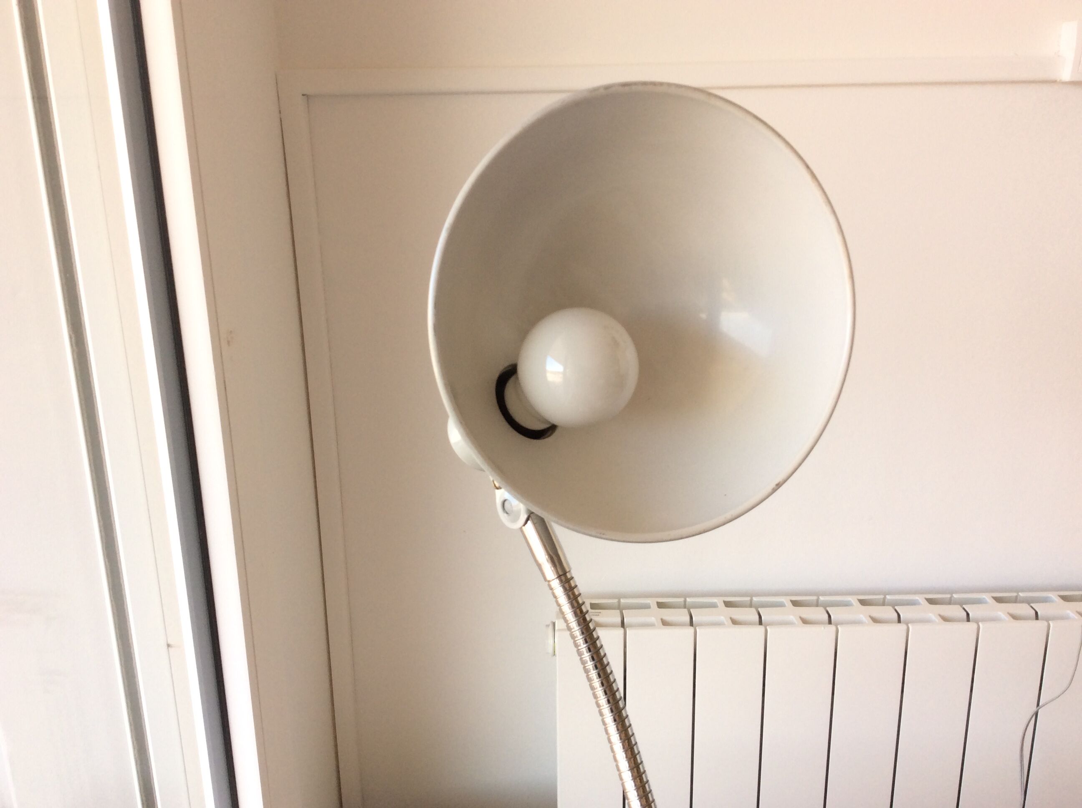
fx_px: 999
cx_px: 541
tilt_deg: -17.3
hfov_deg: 56.9
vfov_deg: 44.1
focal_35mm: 32
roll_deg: +2.3
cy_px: 404
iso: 32
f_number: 2.4
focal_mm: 3.3
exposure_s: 1/100
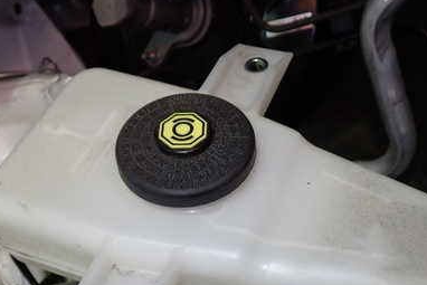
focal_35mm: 49
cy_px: 209
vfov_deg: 27.2
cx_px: 240
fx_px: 581
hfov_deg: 40.3
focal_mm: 5.4
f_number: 2.3
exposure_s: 1/40
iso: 200
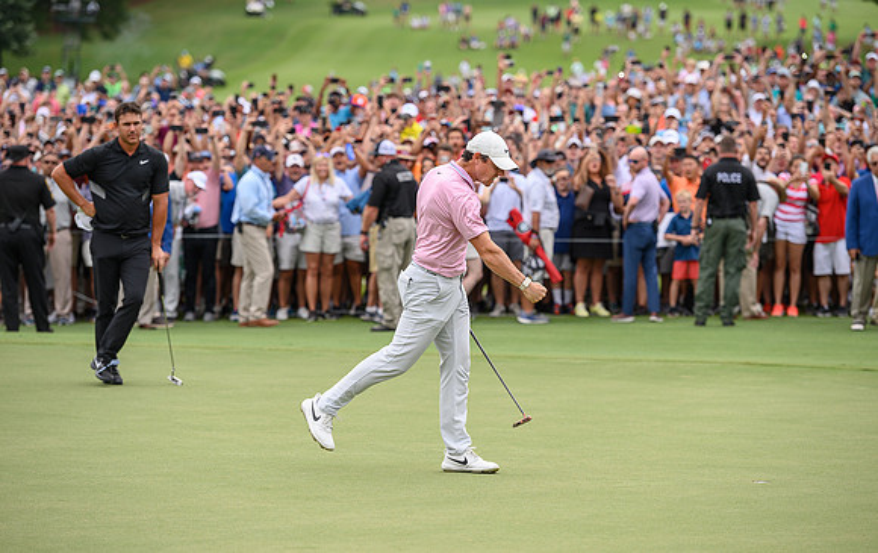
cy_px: 292
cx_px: 439
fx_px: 4144
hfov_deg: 12.1
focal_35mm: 173
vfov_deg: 7.6
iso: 160
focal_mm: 170
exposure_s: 1/400
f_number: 4
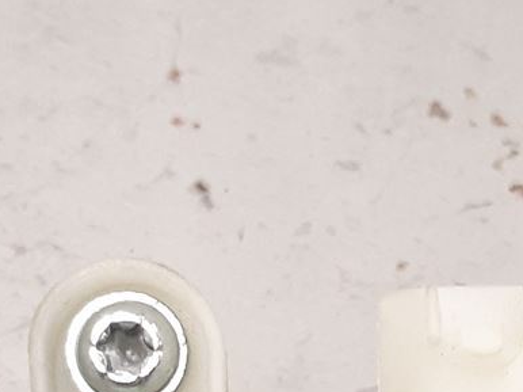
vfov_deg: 10.4
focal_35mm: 138
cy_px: 583
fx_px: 2084
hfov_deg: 14.3
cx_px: 374
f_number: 1.7
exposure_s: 1/60
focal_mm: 3.93
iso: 200
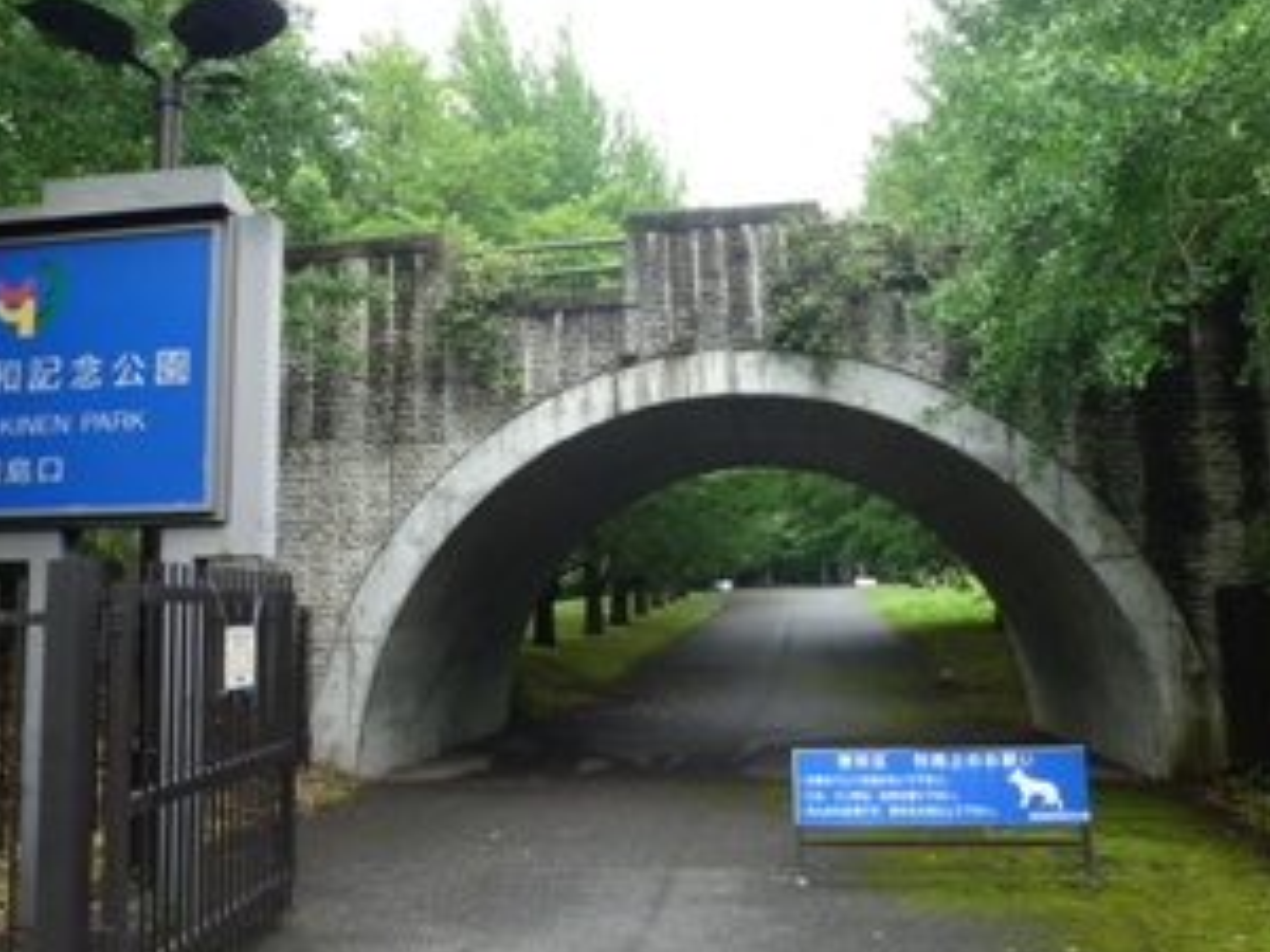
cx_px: 563
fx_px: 1174
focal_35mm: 32
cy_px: 410
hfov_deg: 56.7
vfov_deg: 44.1
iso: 100
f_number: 3.3
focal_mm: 4.3
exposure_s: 1/80
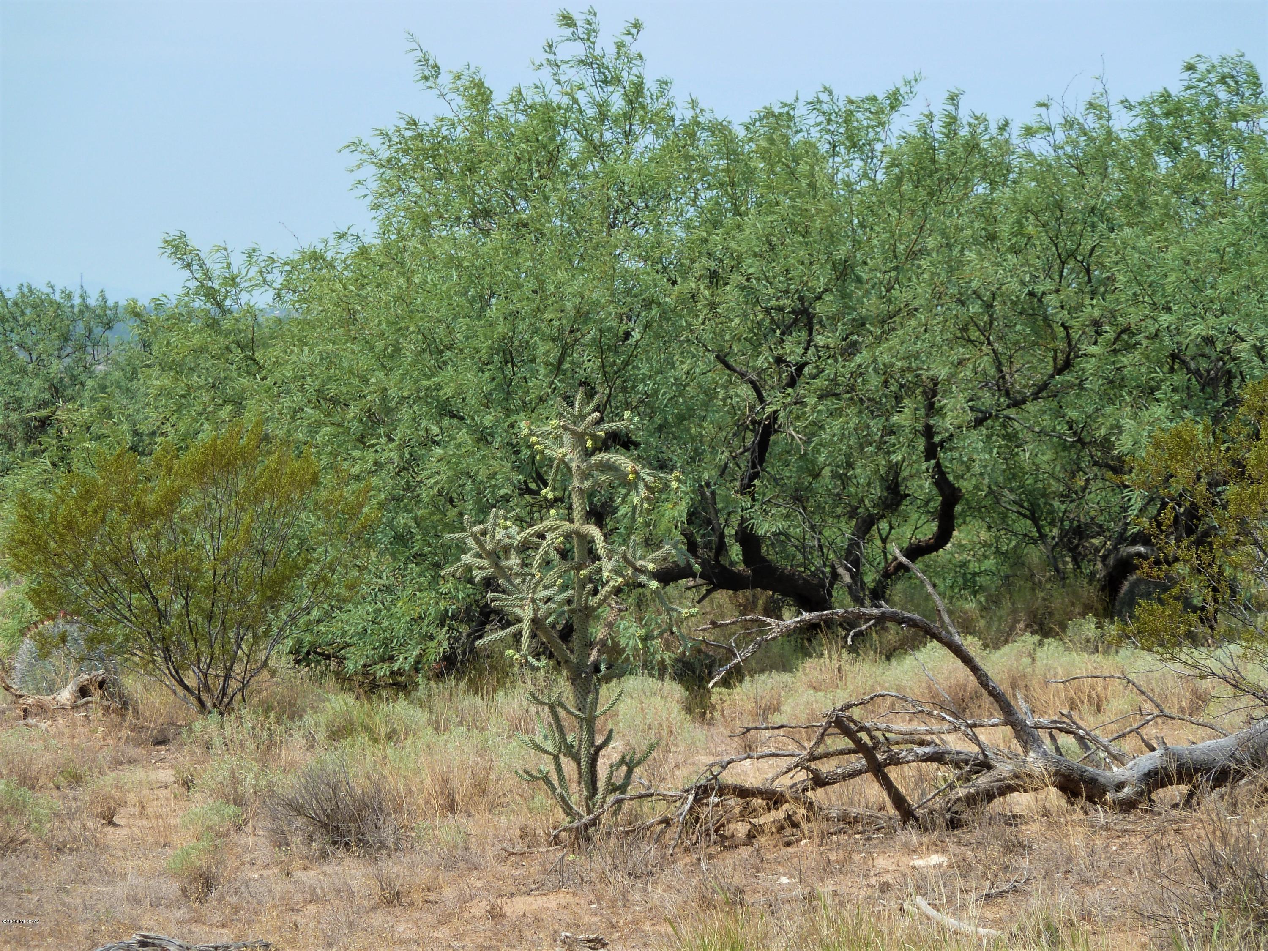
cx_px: 634
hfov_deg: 12.5
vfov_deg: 9.4
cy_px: 476
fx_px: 5788
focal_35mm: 158
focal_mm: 25.9
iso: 80
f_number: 4.5
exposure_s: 1/400
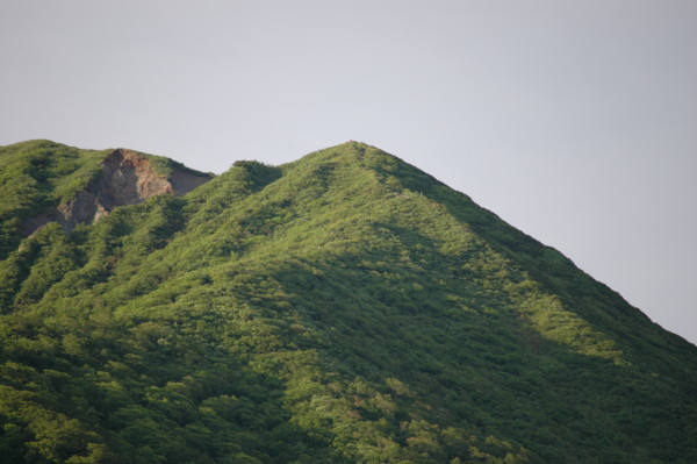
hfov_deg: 6.9
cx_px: 348
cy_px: 232
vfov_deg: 4.6
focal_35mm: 300
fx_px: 5803
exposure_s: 1/250
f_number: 5.6
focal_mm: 200
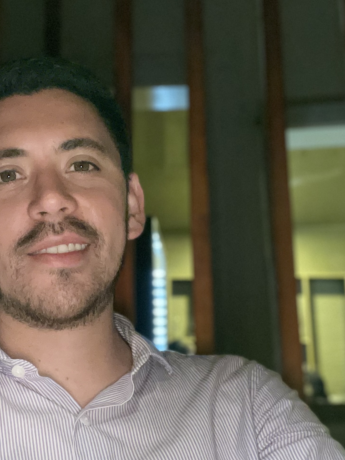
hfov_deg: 29.8
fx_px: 638
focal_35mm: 48
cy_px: 269
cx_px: 88
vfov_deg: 39.5
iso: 640
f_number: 2.2
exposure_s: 1/16
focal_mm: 2.71
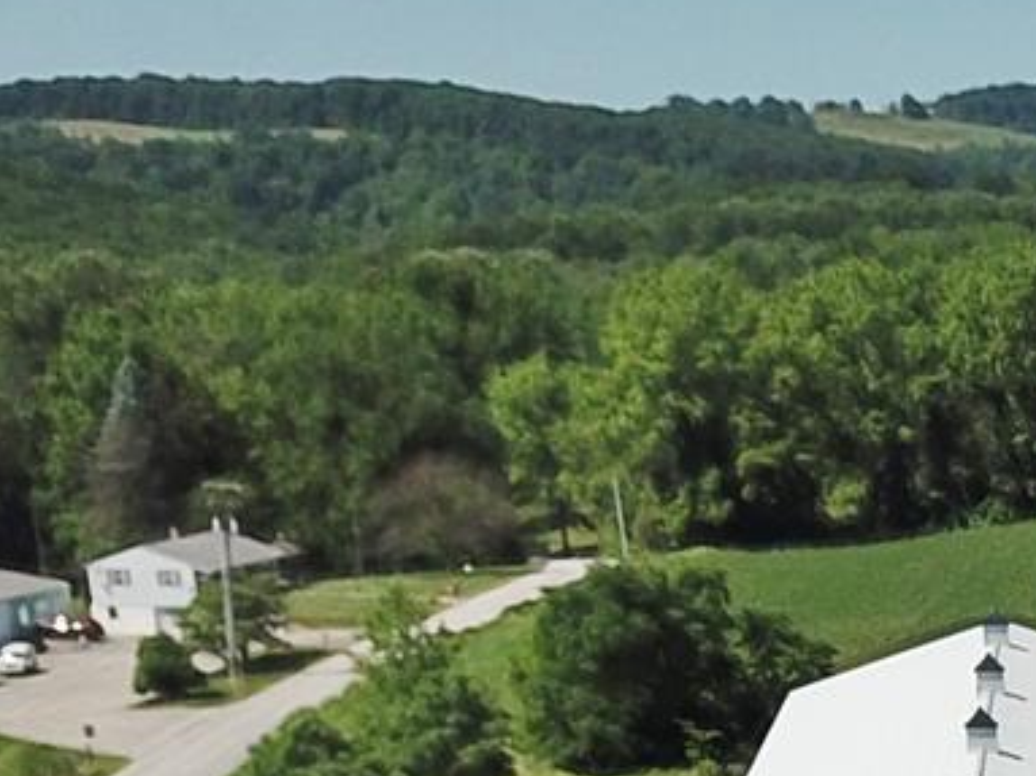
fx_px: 4159
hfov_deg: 12.6
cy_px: 1739
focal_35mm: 139
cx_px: 2026
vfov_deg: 9.7
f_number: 2.2
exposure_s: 1/2439
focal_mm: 4.73
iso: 100
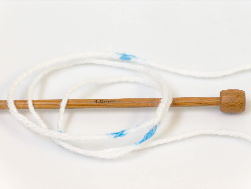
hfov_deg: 14.5
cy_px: 94
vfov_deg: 10.9
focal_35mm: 136
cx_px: 126
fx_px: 988
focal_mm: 27.85
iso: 200
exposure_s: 1/37.6
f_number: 3
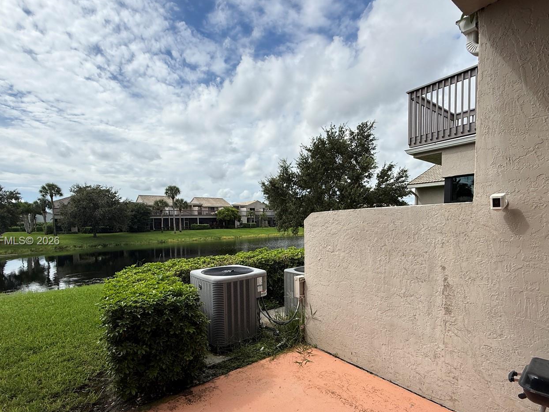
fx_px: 285
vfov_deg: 71.0
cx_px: 275
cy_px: 242
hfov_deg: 87.8
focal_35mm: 18
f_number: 2.2
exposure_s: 1/2320
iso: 50
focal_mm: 2.22
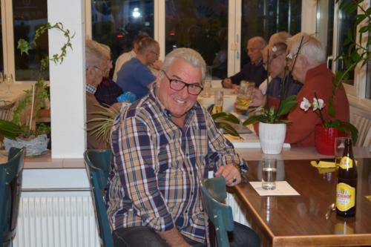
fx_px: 649
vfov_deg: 21.6
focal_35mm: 63
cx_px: 186
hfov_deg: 31.9
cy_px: 124
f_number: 4.8
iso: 800
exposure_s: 1/30
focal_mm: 42
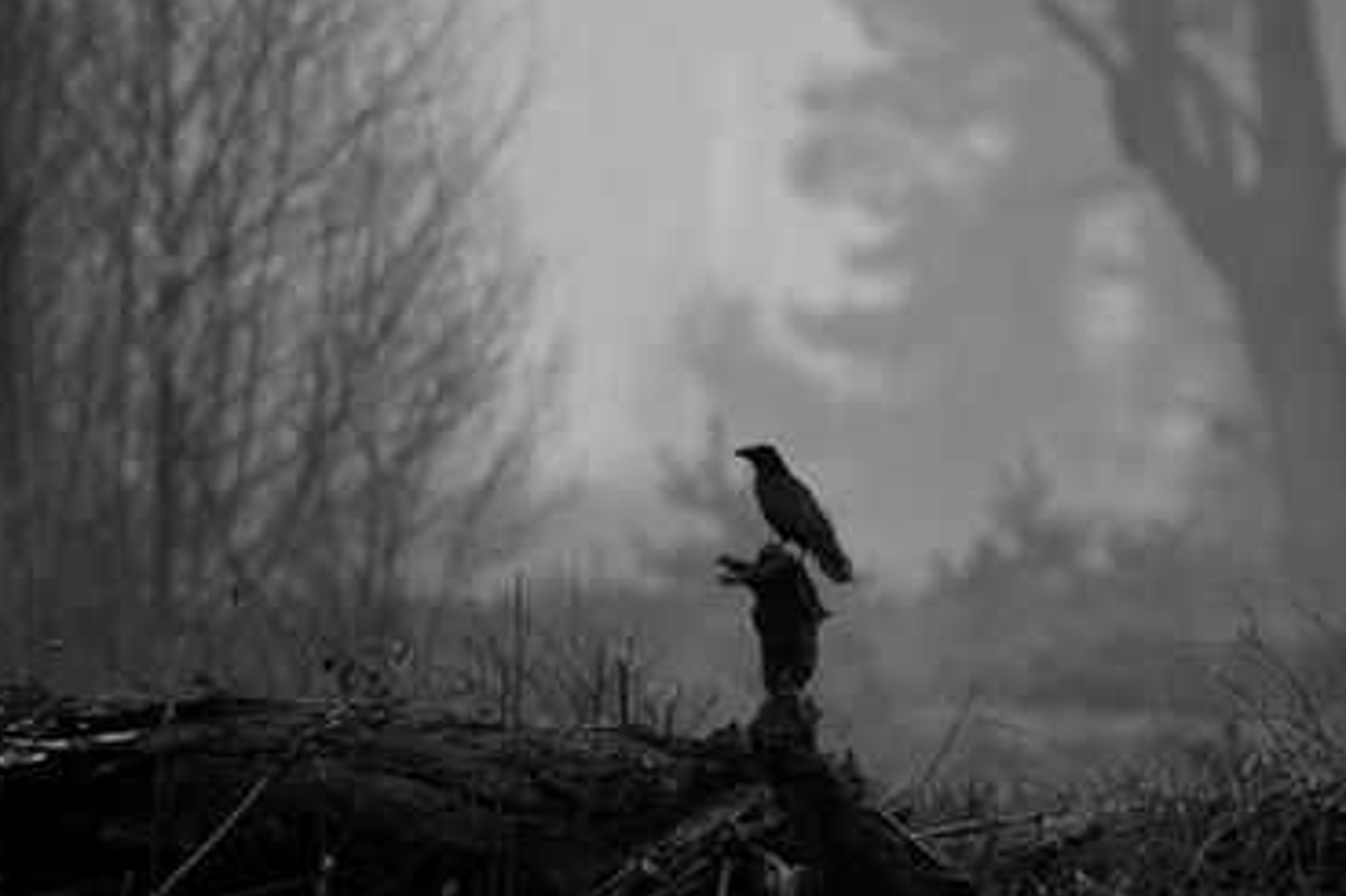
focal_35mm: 1043
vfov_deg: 1.3
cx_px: 823
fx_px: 38977
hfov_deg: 2.0
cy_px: 528
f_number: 5.6
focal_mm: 500
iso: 1000
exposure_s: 1/640
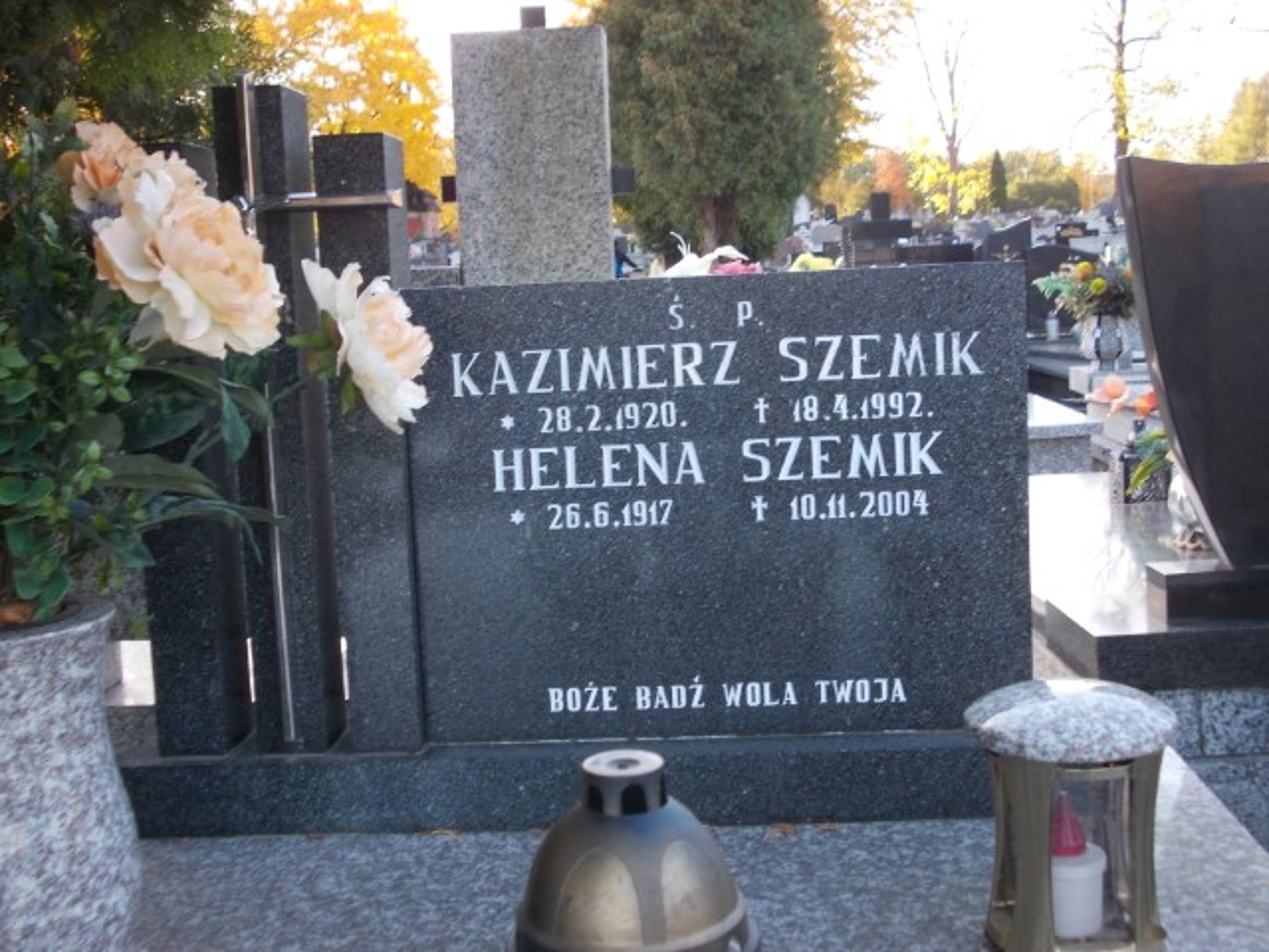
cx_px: 634
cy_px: 476
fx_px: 1576
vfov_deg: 33.6
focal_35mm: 43
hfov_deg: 43.9
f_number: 3.3
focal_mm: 6.1
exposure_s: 1/40
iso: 80
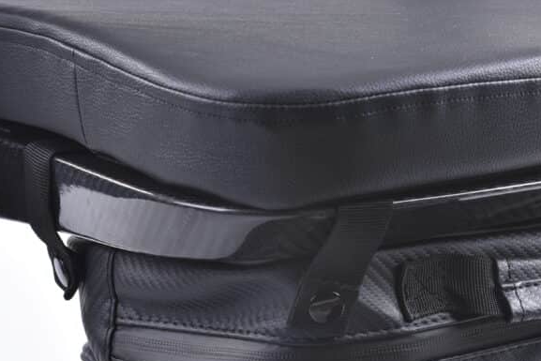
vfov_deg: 8.5
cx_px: 406
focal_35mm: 162
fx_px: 2435
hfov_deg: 12.6
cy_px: 208
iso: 100
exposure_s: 1/60
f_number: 11
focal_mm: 85
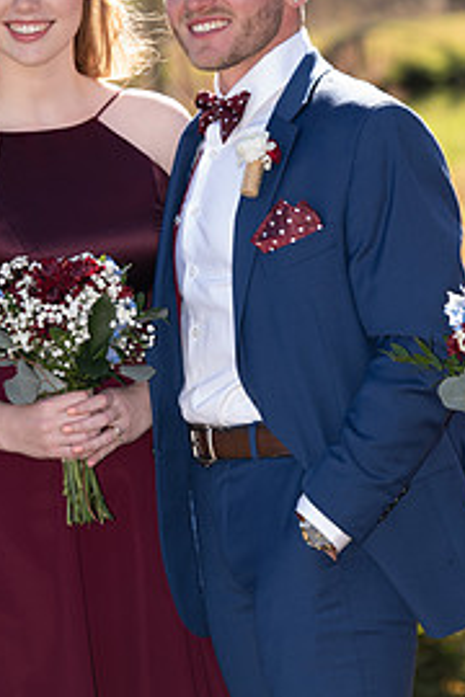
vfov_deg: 8.5
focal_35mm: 242
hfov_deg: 5.7
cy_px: 287
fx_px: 4688
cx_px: 227
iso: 80
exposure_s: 1/125
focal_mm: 145
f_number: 5.6
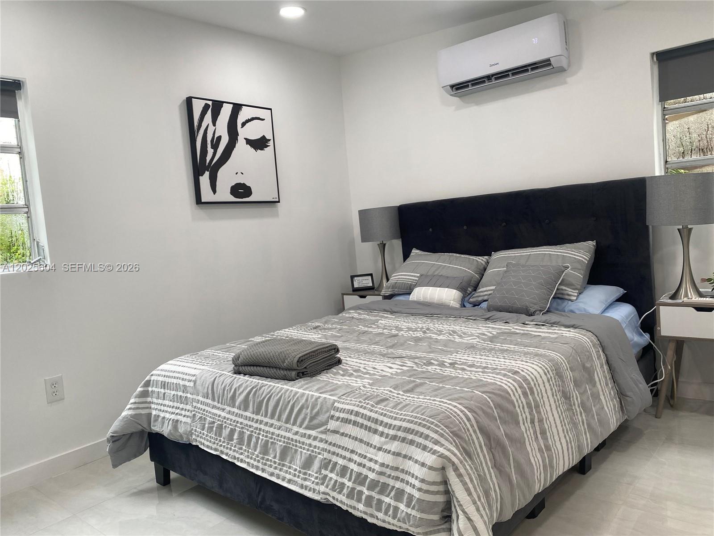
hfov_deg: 67.3
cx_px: 357
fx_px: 536
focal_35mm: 26
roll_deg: +4.6
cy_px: 268
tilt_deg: -5.0
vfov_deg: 53.1
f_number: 1.8
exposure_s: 1/120
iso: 50
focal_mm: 4.25
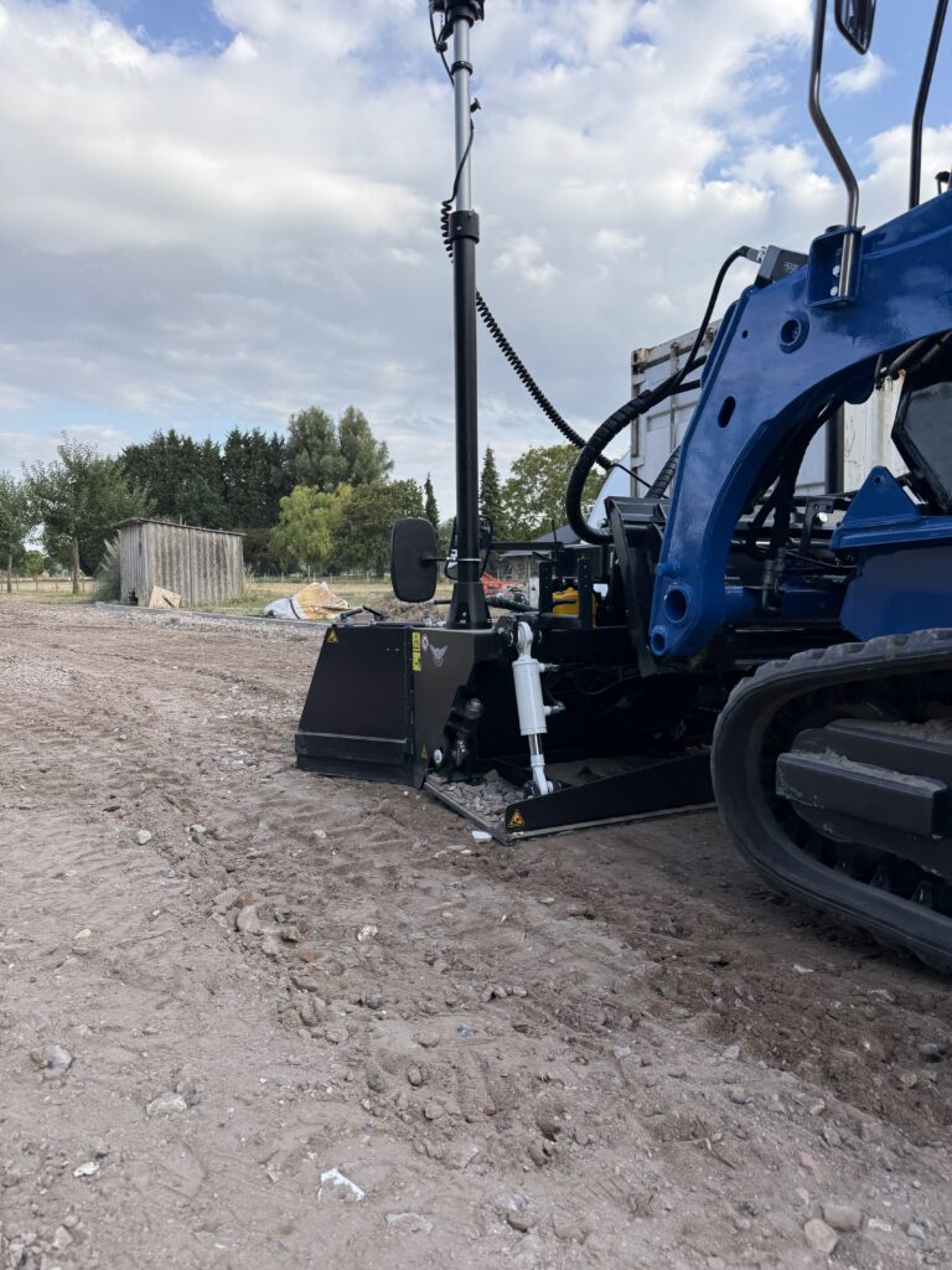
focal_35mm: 24
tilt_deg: -3.5
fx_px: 880
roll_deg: +0.7
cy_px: 635
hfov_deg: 56.8
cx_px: 476
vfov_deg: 71.6
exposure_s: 1/1361
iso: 80
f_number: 1.78
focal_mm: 6.76
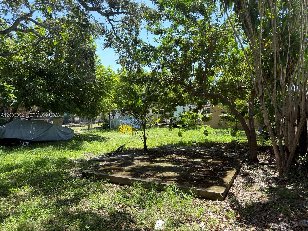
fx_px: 214
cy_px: 116
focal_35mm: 24
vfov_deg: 56.8
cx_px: 154
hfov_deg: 71.6
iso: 80
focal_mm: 6.76
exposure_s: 1/1247
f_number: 1.78
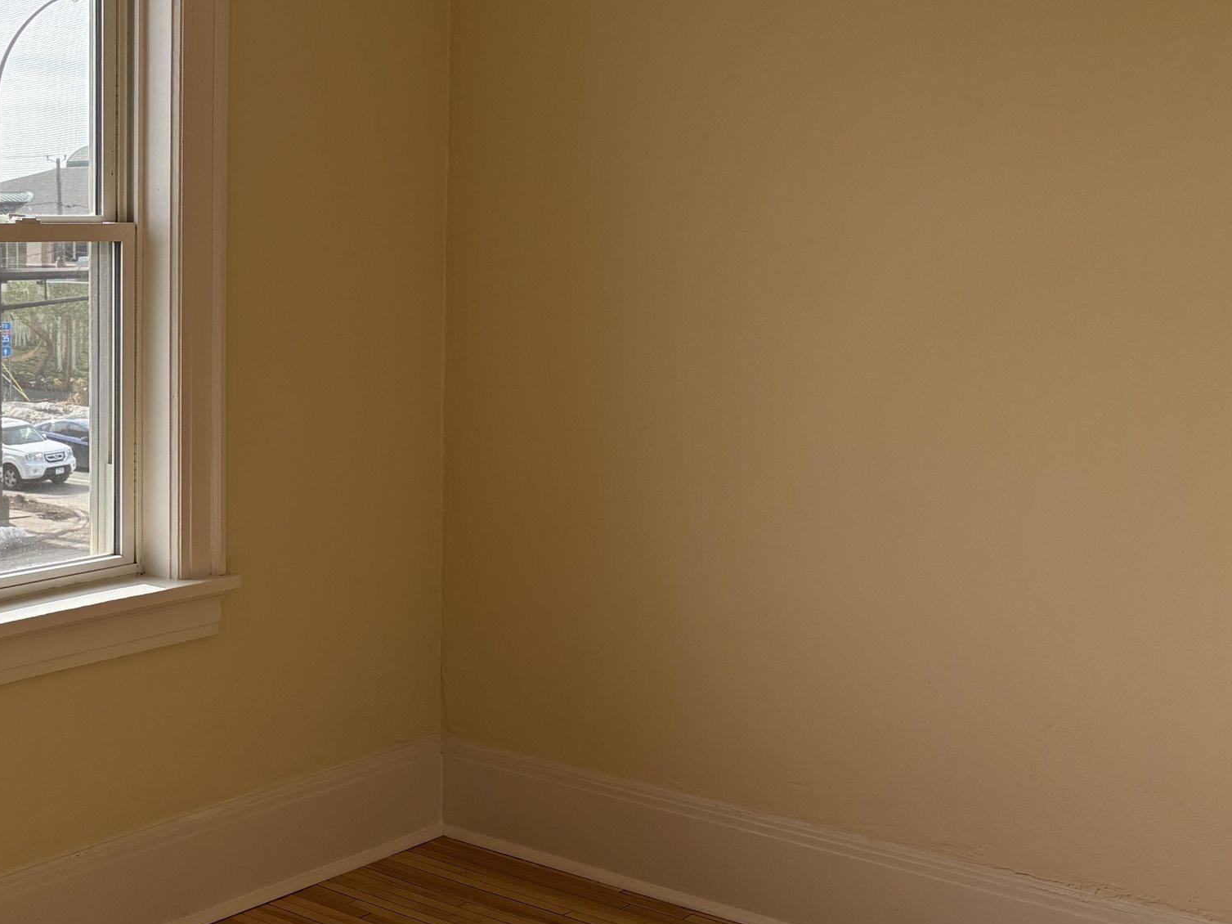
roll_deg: +0.4
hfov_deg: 33.7
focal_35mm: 53
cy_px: 352
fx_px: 1886
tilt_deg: -3.7
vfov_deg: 27.4
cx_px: 68
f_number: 1.6
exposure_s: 1/430
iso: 50
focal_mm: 5.96
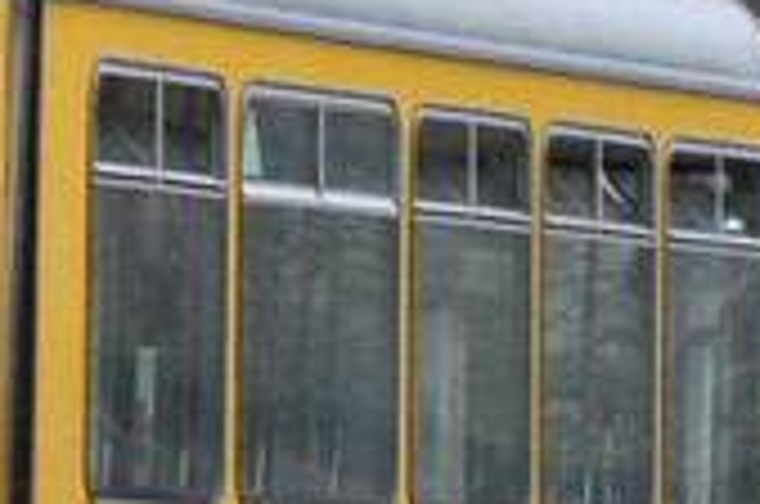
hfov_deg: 3.5
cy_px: -126
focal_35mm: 588
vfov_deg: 2.3
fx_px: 12381
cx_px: -652
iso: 800
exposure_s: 1/400
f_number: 5.6
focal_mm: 55
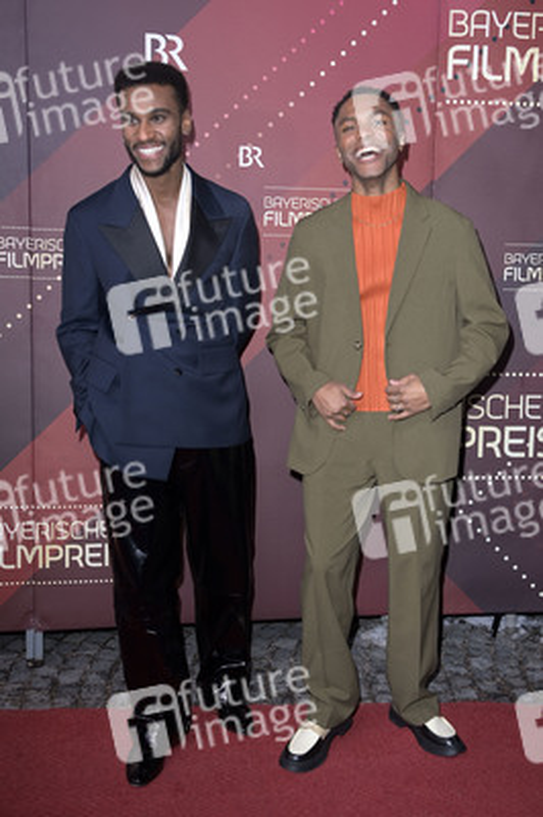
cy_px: 408
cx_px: 272
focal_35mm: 38
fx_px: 861
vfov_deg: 50.7
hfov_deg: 35.0
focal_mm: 38
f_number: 5.6
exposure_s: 1/250
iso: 640
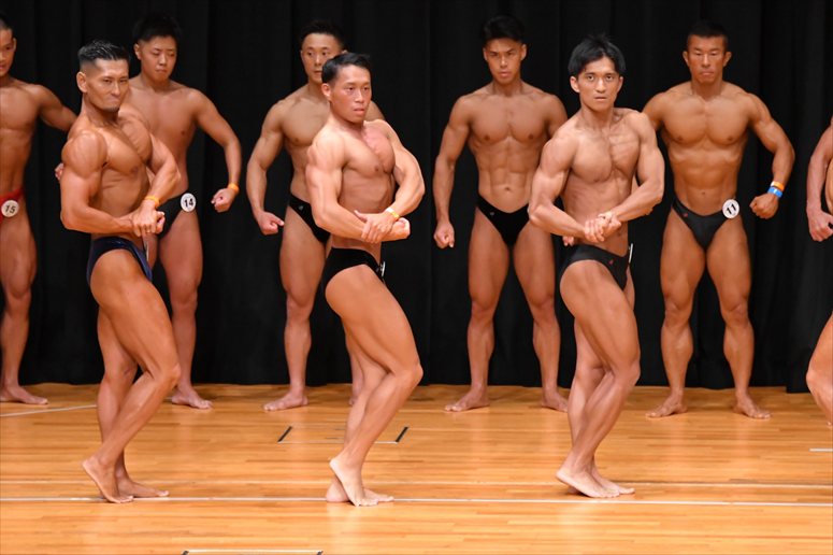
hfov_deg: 7.6
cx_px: 416
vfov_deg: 5.1
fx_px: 6245
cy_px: 278
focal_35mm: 270
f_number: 5.6
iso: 5000
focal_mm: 180
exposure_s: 1/400
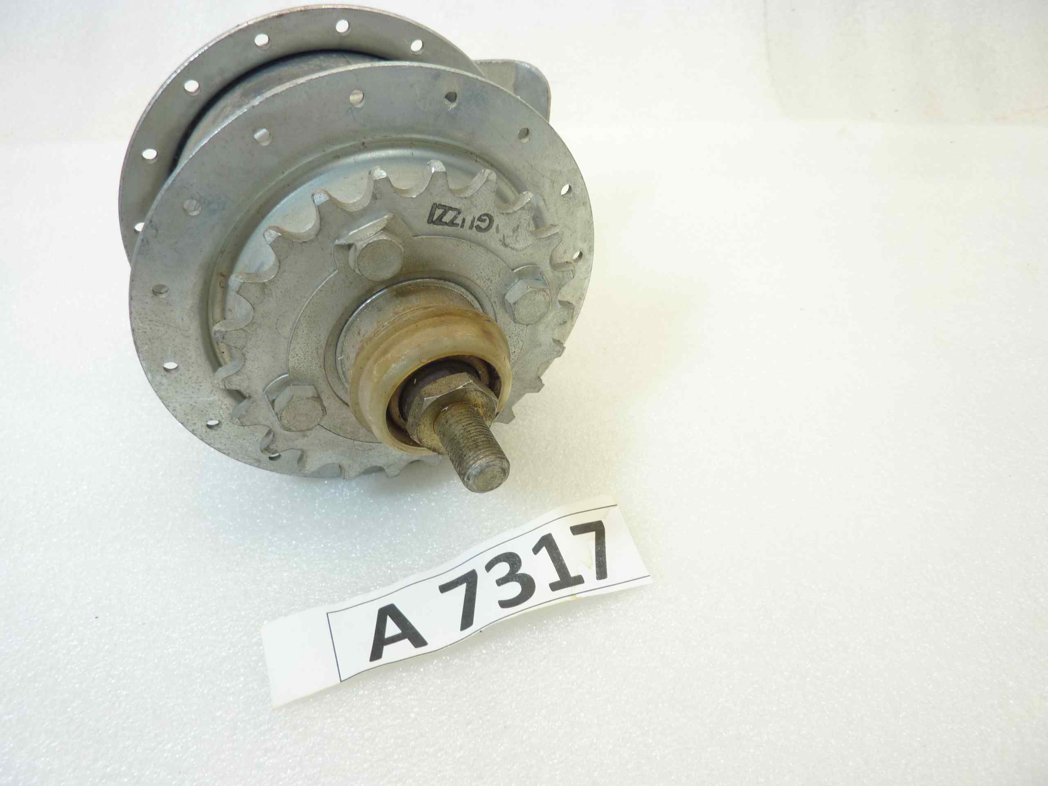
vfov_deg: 54.9
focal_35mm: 25
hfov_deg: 69.4
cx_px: 524
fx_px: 757
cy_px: 393
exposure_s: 1/25
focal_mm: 4.1
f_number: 3.3
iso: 80
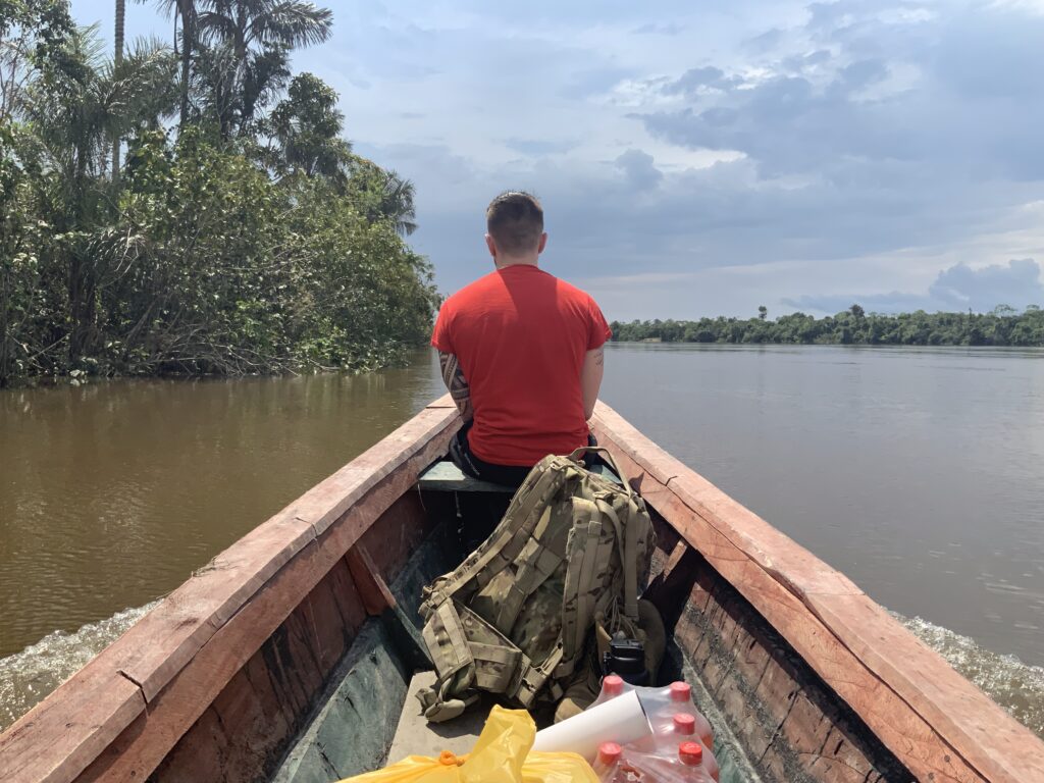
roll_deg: -1.1
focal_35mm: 29
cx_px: 522
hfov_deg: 61.7
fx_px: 875
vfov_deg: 48.2
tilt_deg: -3.6
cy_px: 392
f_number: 1.8
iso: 16
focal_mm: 3
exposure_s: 1/2227
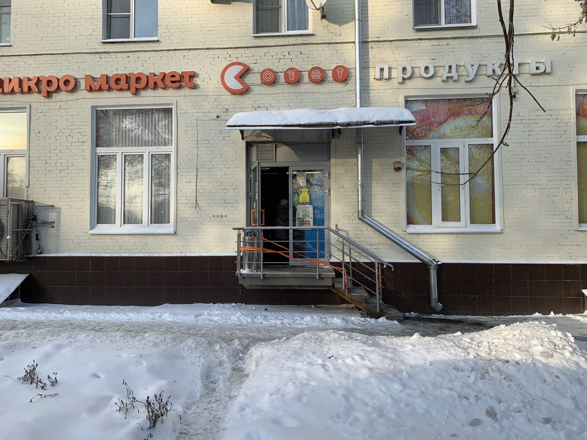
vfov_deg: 53.1
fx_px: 441
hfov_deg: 67.3
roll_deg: +0.3
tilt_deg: +0.5
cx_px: 294
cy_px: 220
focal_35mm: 26
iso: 25
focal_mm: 4.25
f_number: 1.8
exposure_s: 1/771
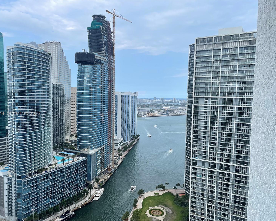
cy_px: 114
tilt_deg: -4.3
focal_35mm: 28
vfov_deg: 51.5
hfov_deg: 62.2
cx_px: 133
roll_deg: -0.4
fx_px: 229
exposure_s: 1/2174
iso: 32
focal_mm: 4.2
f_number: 1.6
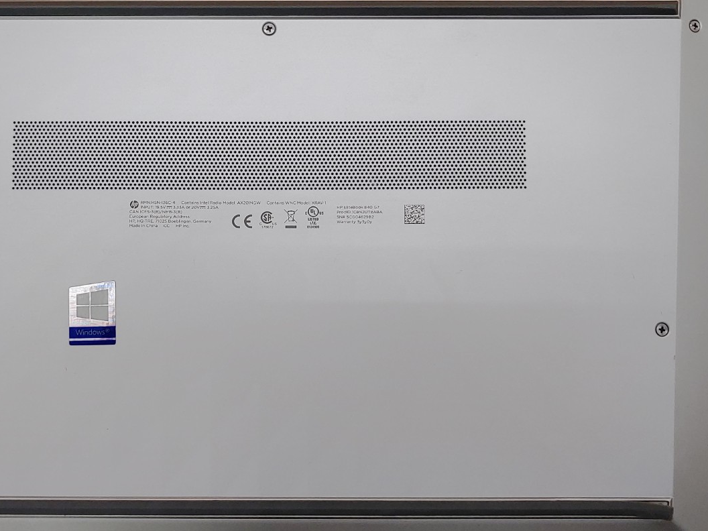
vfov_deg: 32.2
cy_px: 274
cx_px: 272
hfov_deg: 41.8
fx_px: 920
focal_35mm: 45
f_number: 1.8
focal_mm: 4.36
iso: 50
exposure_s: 1/190
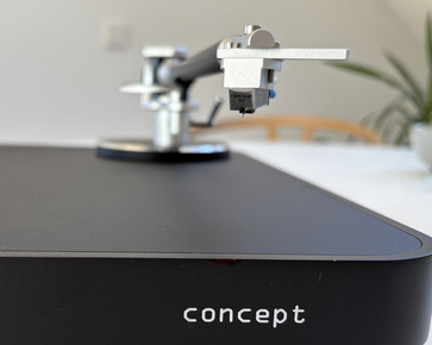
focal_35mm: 42
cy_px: 218
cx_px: 146
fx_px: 537
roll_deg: -0.4
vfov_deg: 35.4
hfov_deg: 43.3
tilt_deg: -11.7
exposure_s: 1/121
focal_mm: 5.96
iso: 64
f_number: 1.6
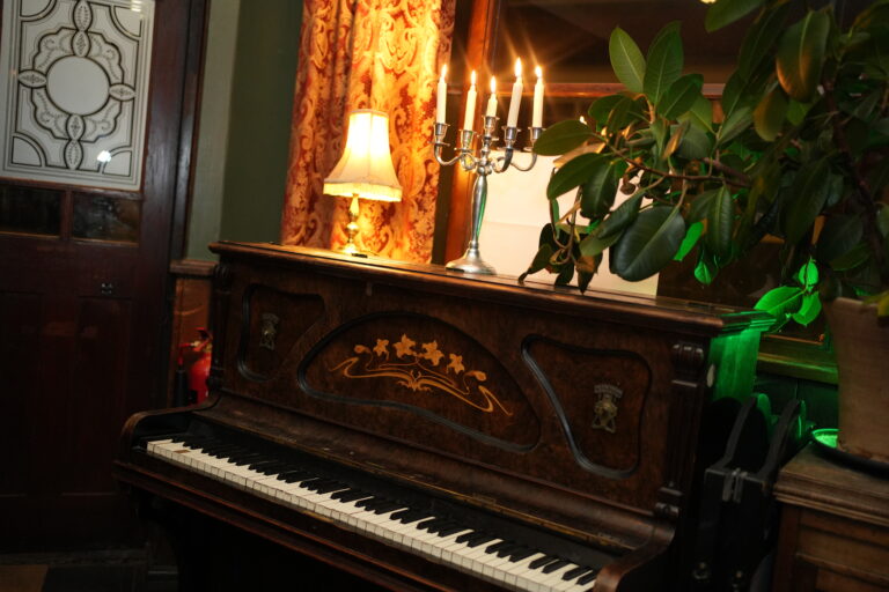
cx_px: 444
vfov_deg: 37.9
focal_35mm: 35
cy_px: 296
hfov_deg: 54.4
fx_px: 864
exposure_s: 1/200
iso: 4000
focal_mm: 35
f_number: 1.8
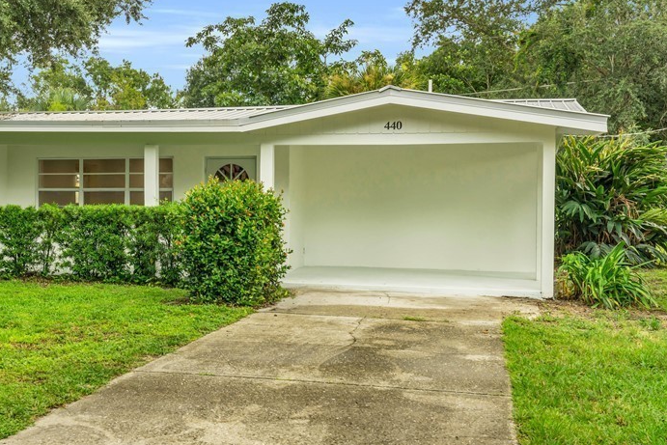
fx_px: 1019
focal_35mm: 55
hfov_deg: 35.3
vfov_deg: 24.6
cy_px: 216
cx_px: 152
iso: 200
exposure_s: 1/125
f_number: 8
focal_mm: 35
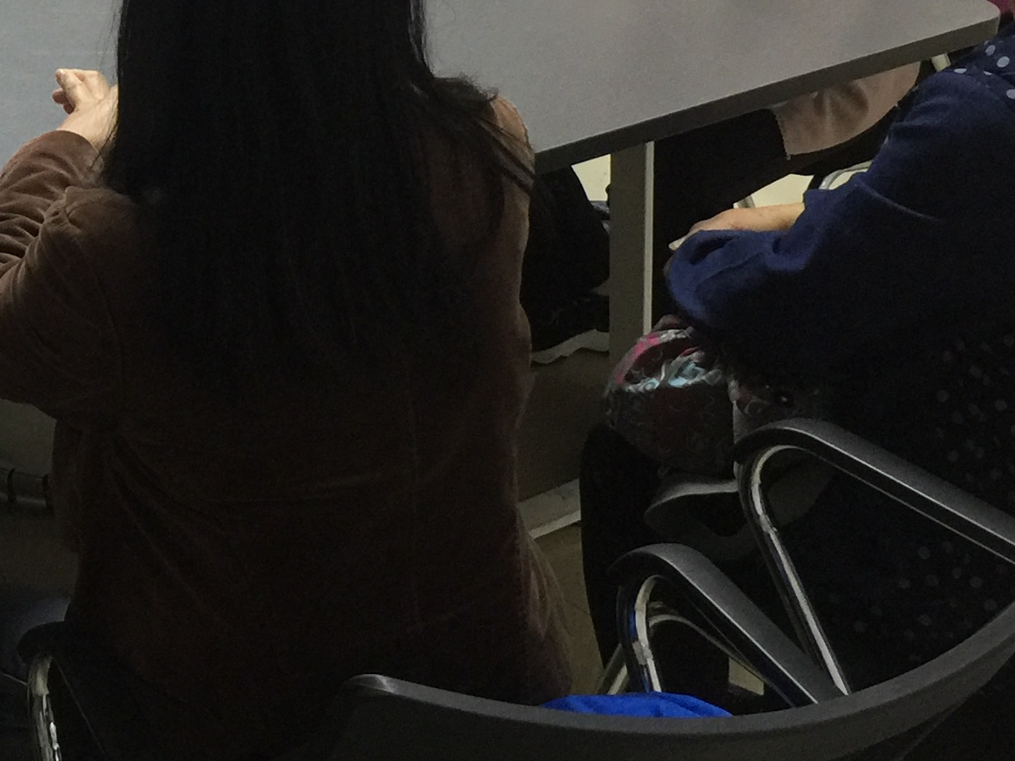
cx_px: -40
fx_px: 2405
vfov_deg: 17.8
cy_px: 96
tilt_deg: -23.3
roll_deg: -2.1
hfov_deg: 22.7
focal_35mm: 82
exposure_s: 1/17
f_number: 2.2
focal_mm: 4.15
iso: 80
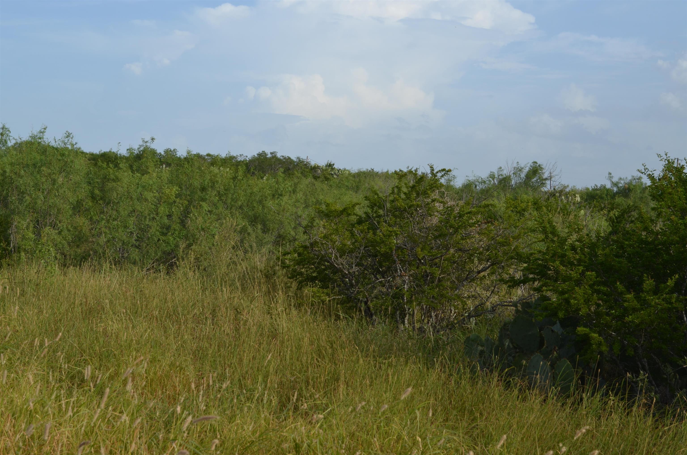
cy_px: 228
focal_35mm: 63
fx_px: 1200
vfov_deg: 21.5
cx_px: 344
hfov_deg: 32.0
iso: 160
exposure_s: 1/250
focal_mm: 42
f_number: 8
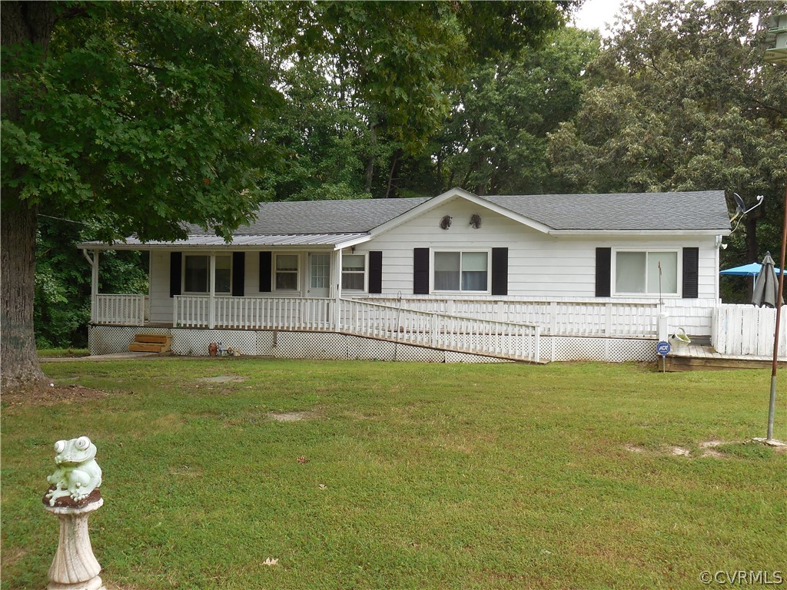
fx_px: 887
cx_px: 394
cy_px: 295
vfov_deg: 36.8
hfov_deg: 47.9
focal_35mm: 39
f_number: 4.5
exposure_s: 1/100
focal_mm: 6.9
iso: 125
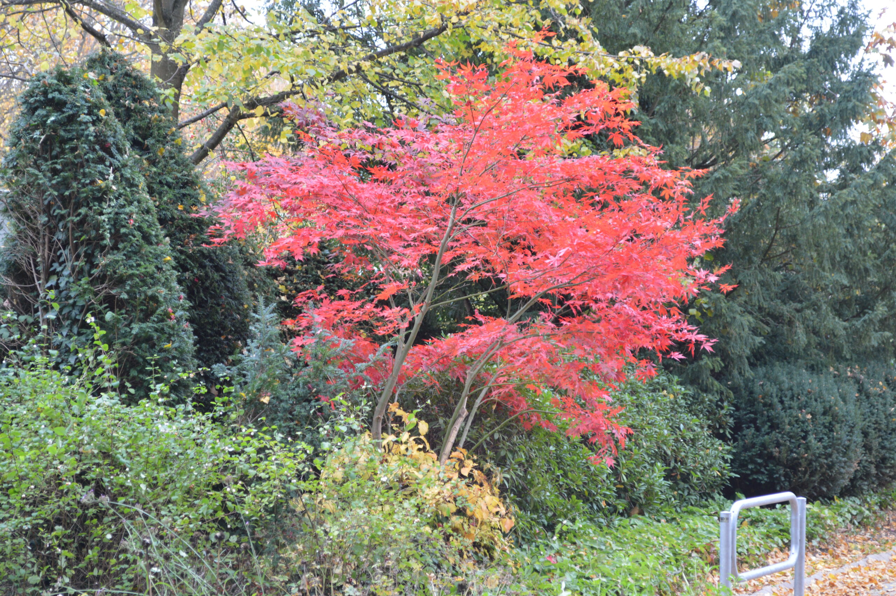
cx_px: 448
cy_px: 298
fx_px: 2051
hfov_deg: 24.6
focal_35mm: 82
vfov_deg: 16.5
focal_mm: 55
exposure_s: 1/30
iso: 400
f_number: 5.6
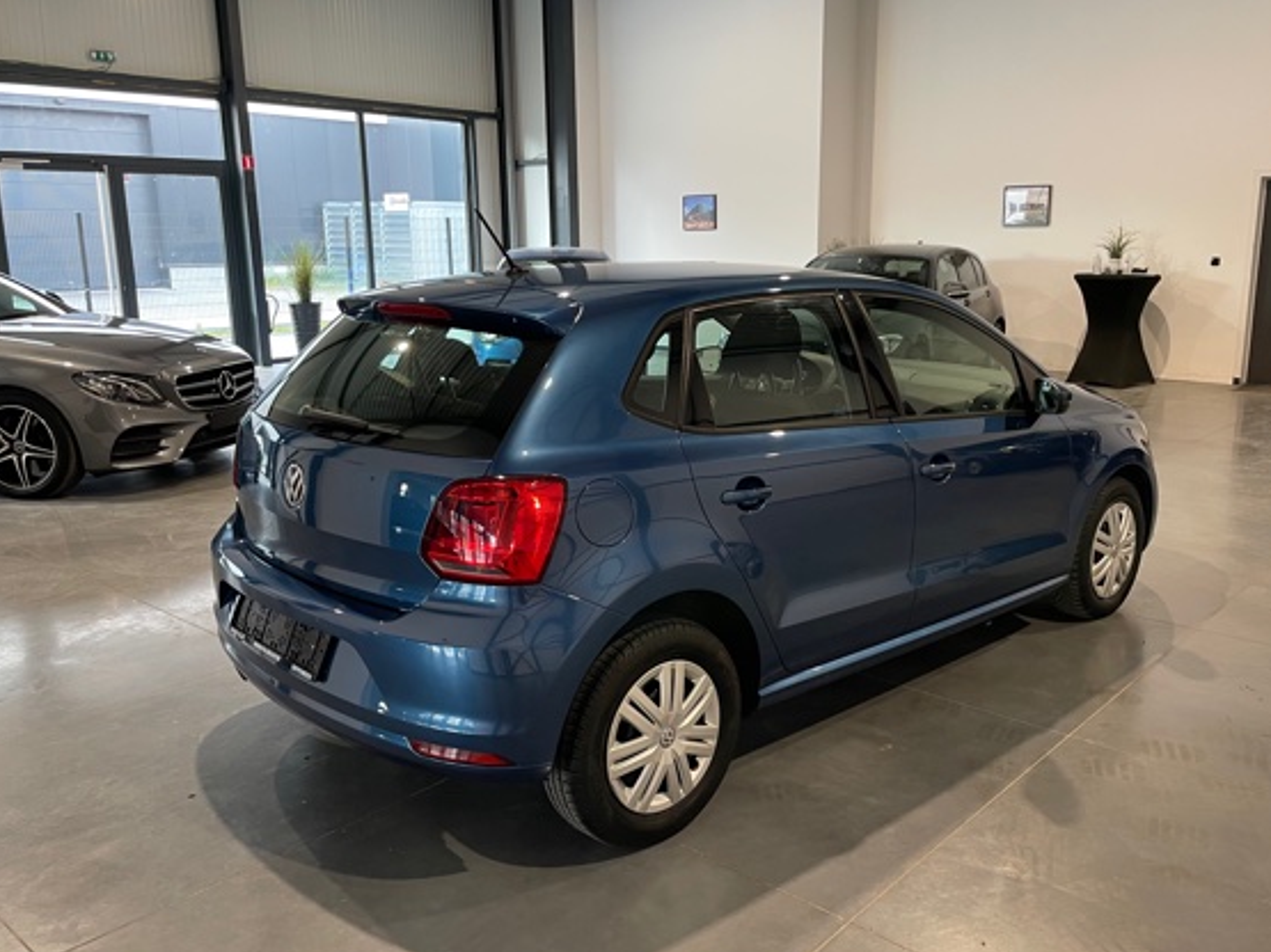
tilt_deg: -13.5
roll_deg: -0.1
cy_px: 474
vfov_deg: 46.8
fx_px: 1101
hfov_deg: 59.9
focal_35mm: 30
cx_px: 682
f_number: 1.6
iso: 64
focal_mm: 4.2
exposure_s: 1/50
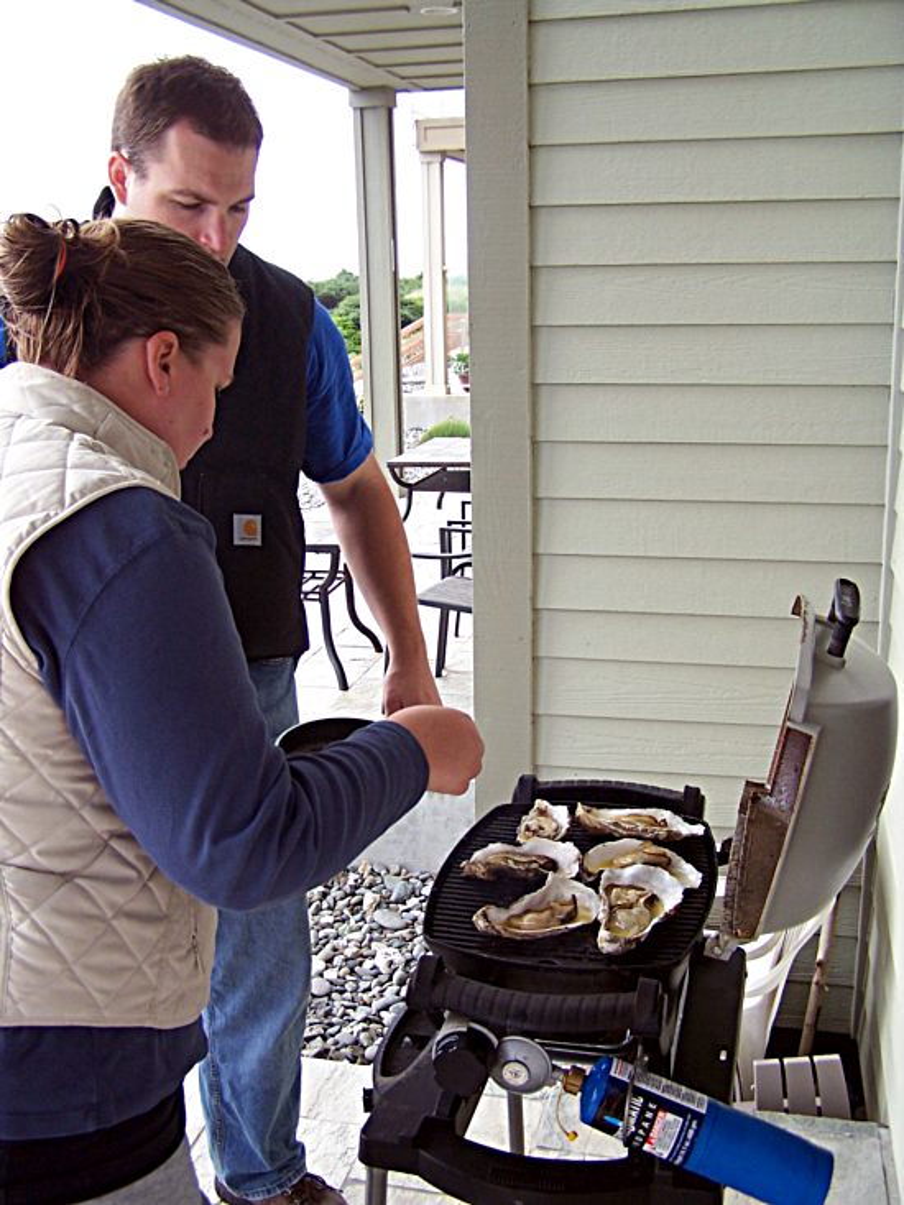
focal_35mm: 38
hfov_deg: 37.7
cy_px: 602
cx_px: 452
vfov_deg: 49.0
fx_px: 1323
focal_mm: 6.3
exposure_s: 1/250
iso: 100
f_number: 2.8
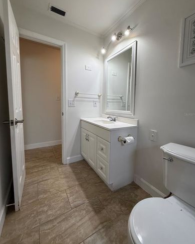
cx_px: 100
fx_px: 108
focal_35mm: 15
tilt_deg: -4.3
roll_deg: -1.6
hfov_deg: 84.0
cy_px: 114
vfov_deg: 96.7
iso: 100
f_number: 2.2
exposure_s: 1/120
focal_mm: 2.22
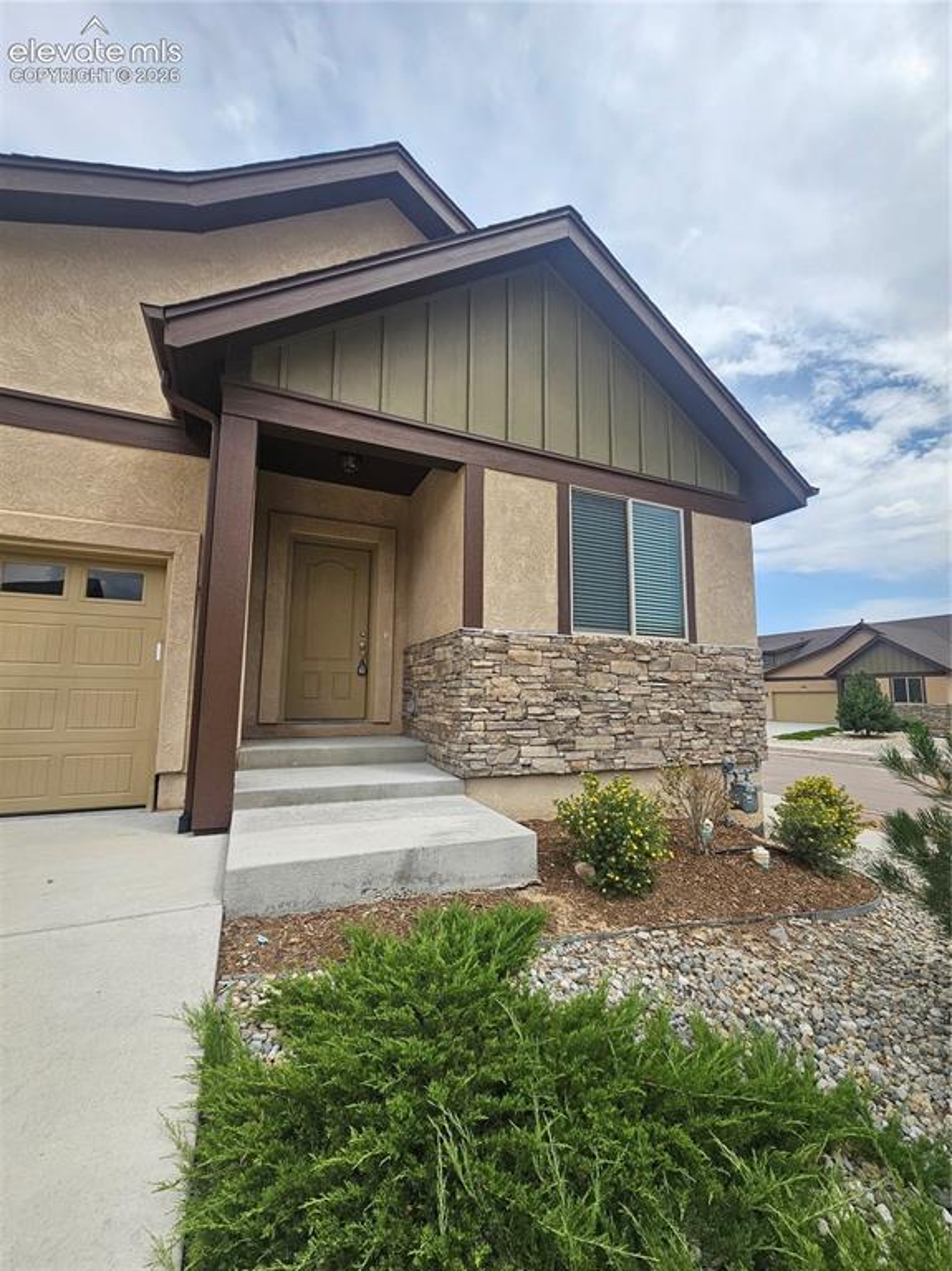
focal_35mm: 13
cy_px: 636
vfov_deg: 106.2
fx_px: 477
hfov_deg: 89.9
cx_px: 476
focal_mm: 2.2
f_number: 2.2
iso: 50
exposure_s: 1/1276
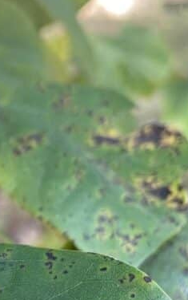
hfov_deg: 15.7
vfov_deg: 27.4
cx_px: -111
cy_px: 176
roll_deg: -2.4
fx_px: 615
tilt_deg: -9.6
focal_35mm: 75
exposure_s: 1/121
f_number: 1.6
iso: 40
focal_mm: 4.2
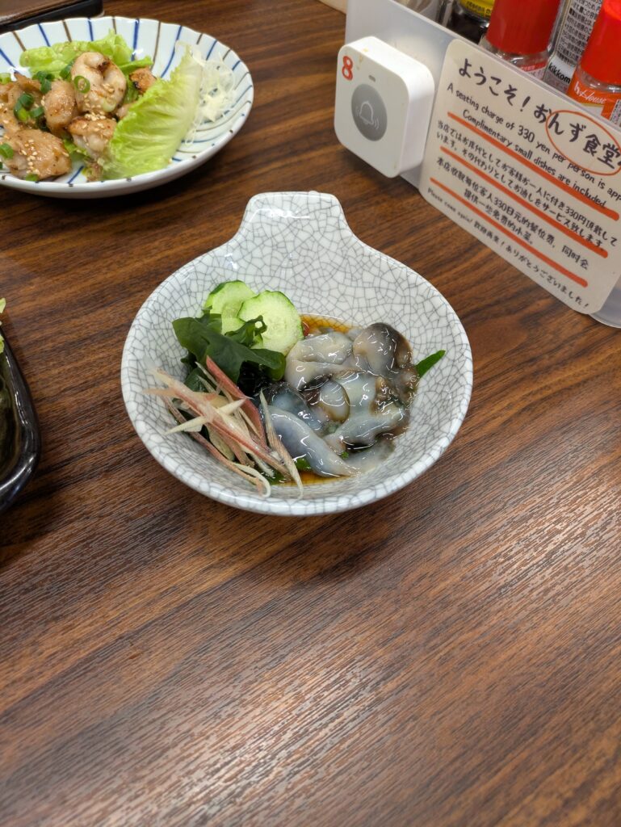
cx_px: 310
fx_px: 597
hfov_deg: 54.9
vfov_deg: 69.4
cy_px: 414
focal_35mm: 25
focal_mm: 5.43
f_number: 1.89
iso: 342
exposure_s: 1/50
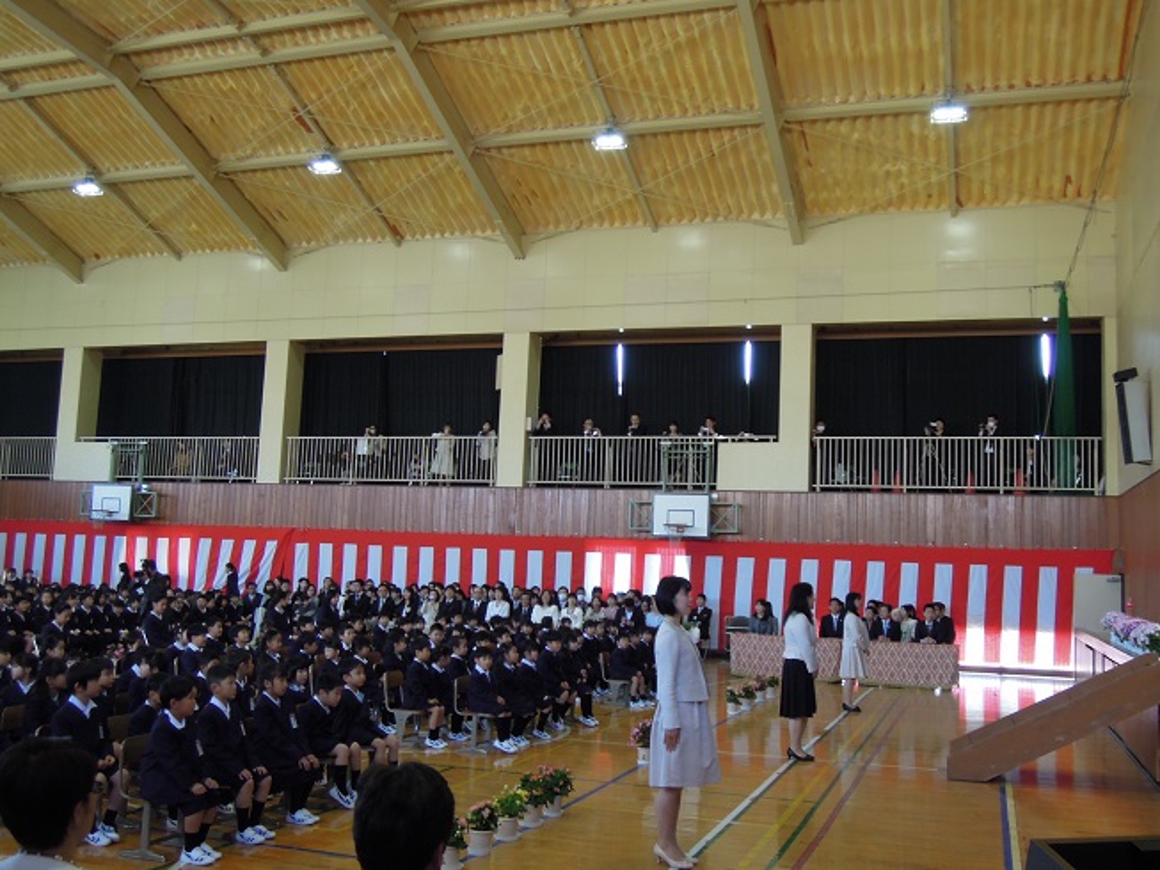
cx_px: 580
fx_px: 1173
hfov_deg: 52.6
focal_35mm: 35
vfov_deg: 40.7
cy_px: 435
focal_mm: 6.3
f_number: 3.2
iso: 180
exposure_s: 1/50
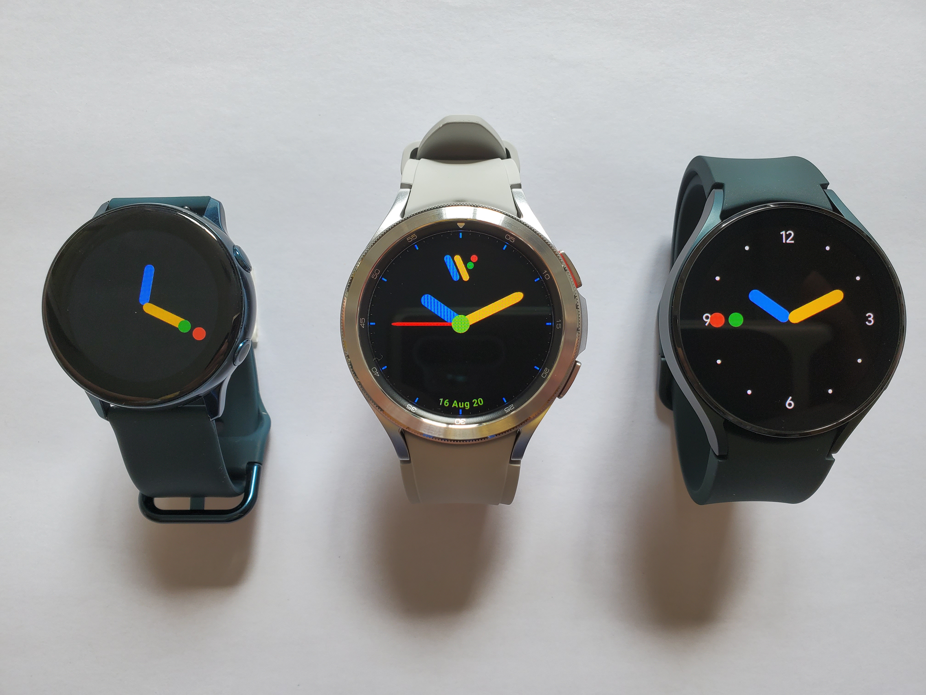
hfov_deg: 67.3
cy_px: 348
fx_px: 696
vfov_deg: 53.1
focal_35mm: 26
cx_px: 463
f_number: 2.4
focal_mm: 4.3
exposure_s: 1/132
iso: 50
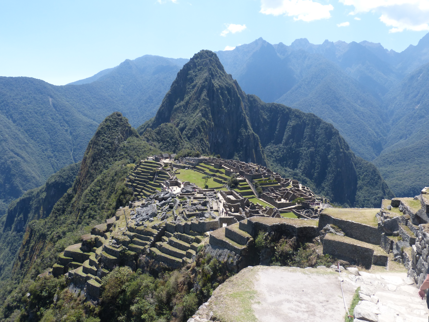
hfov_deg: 67.3
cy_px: 161
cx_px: 214
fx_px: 322
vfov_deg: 53.1
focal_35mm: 26
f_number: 4
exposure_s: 1/500
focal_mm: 4.5
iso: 100
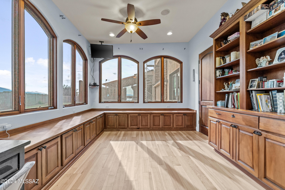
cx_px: 142
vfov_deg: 77.3
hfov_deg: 100.4
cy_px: 95
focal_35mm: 15
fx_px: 119
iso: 400
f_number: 8
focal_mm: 10
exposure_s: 1/6
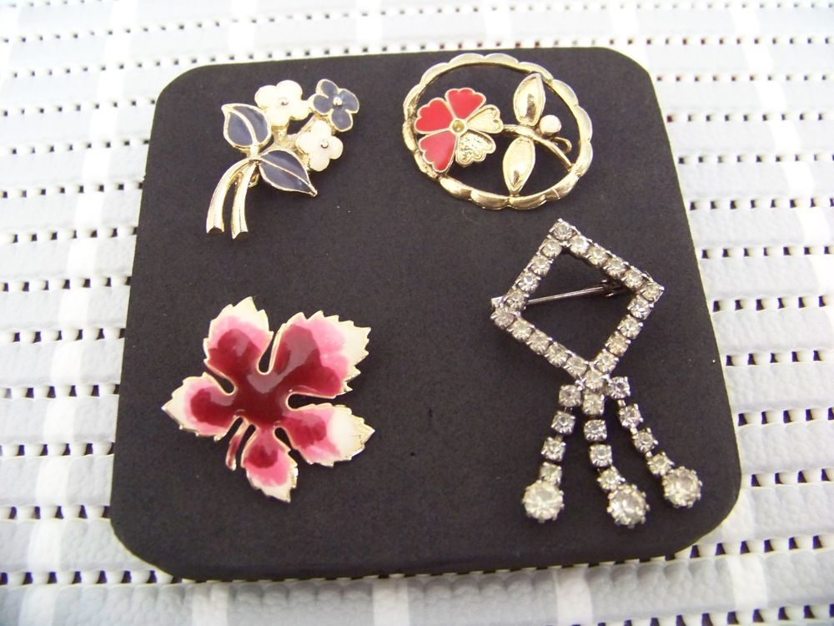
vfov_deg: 39.7
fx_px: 867
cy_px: 313
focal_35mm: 36
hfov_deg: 51.4
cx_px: 417
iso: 400
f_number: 2.8
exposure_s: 1/13
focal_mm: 5.85
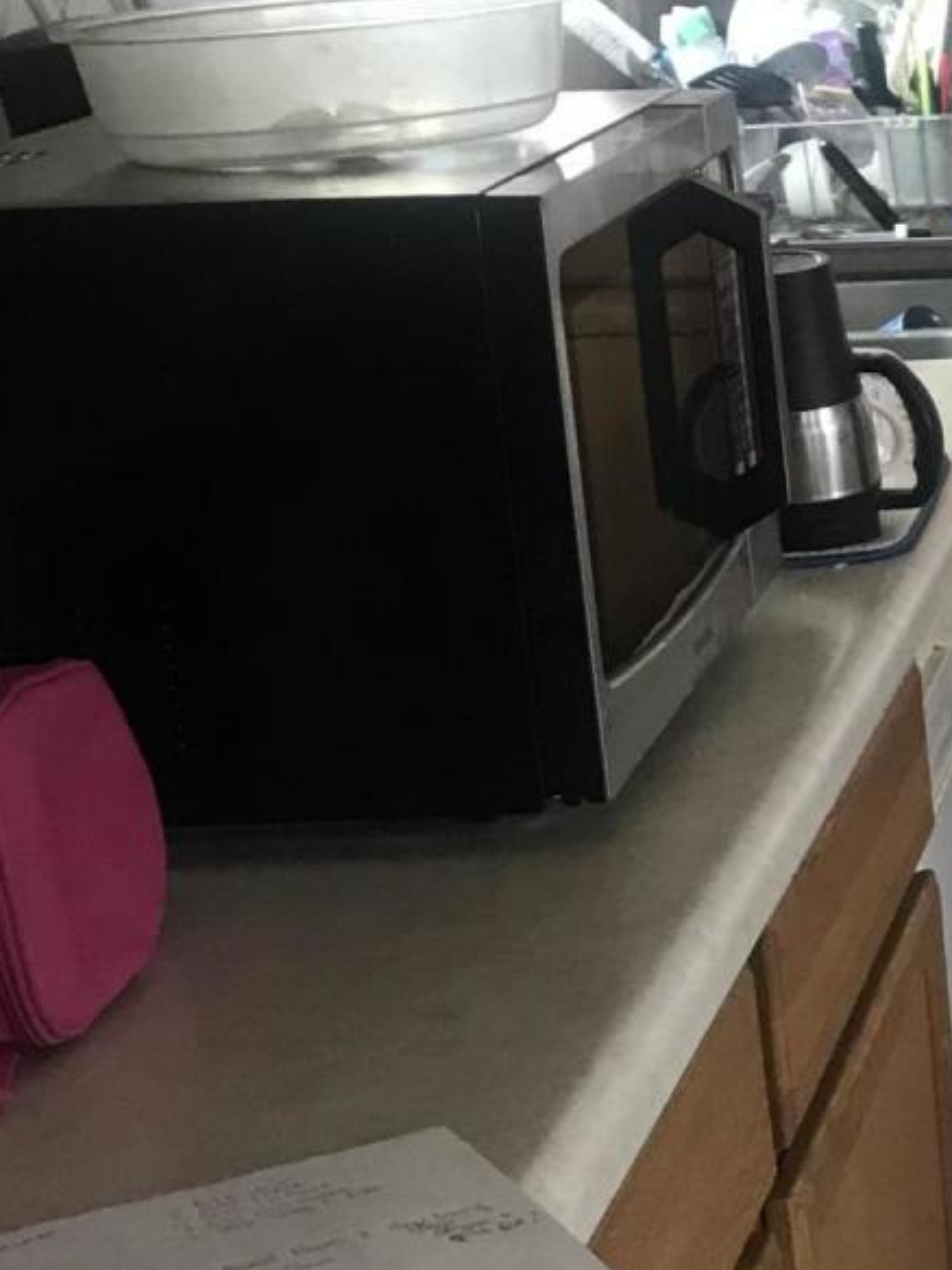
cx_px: 1588
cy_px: 778
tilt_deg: -16.0
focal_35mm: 96
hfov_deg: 14.0
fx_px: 3522
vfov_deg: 20.4
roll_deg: +3.3
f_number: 1.8
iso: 40
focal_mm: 3.99
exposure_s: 1/15
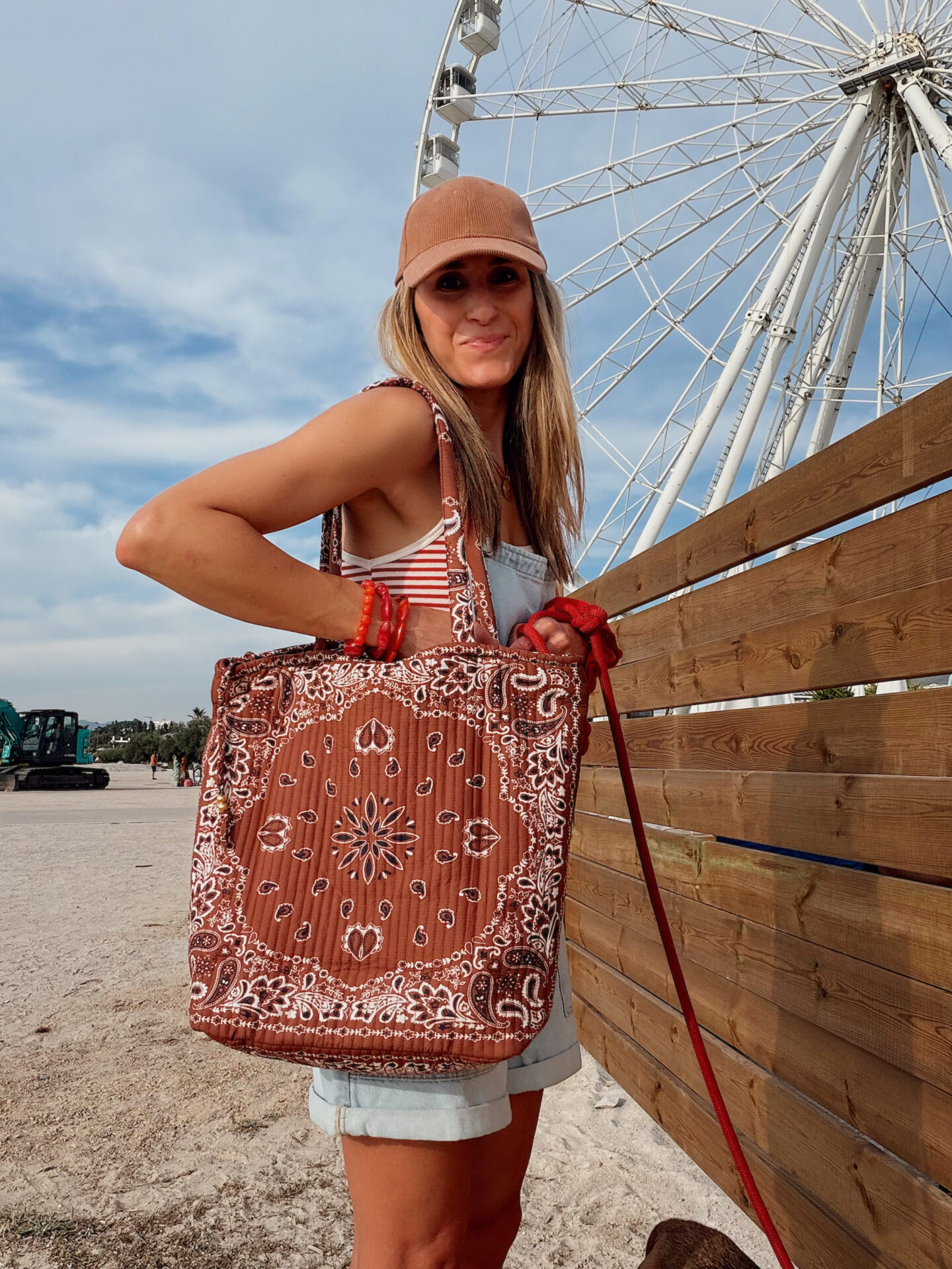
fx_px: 1100
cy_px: 634
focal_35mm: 30
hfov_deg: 46.8
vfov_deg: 60.0
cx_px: 476
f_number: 1.9
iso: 25
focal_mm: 2.71
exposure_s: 1/1381
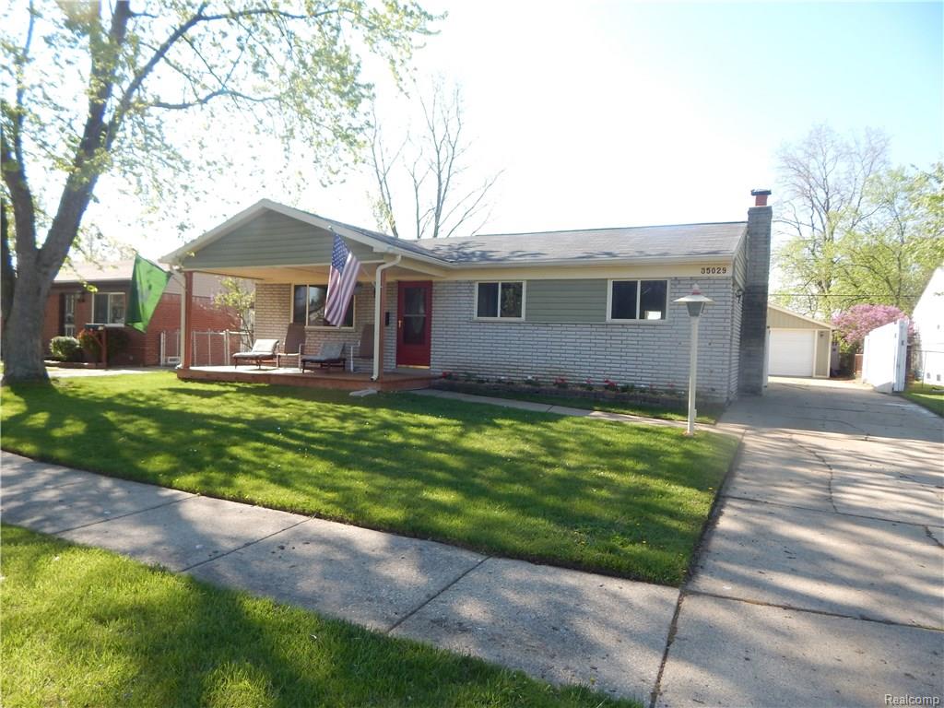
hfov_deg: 76.4
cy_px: 354
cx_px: 472
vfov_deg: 61.1
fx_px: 600
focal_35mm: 22
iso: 125
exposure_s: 1/500
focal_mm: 4
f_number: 3
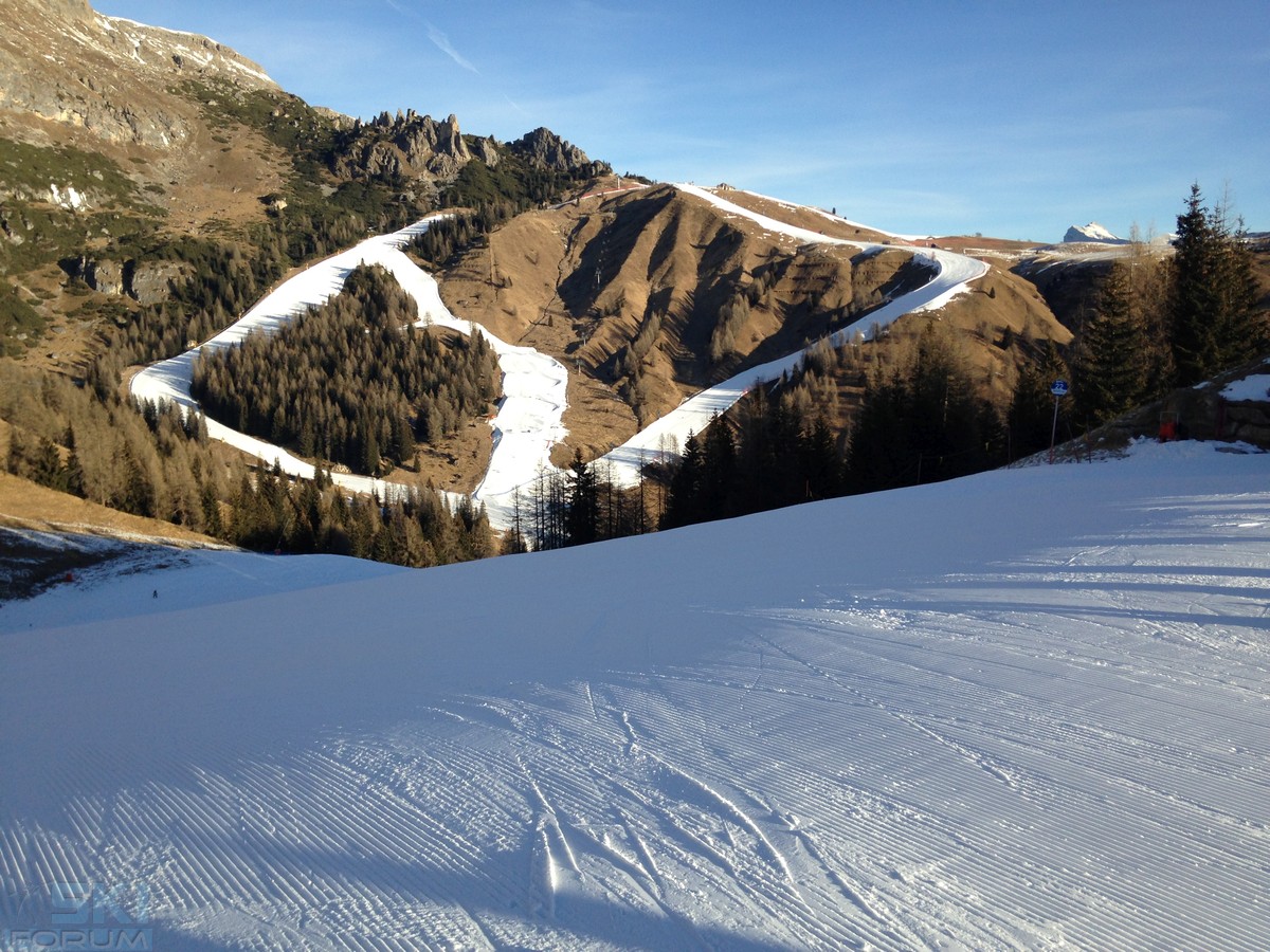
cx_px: 635
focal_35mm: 33
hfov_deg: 55.4
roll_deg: -1.1
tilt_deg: -8.6
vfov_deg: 42.9
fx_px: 1211
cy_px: 476
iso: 50
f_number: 2.4
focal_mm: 4.12
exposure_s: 1/1130
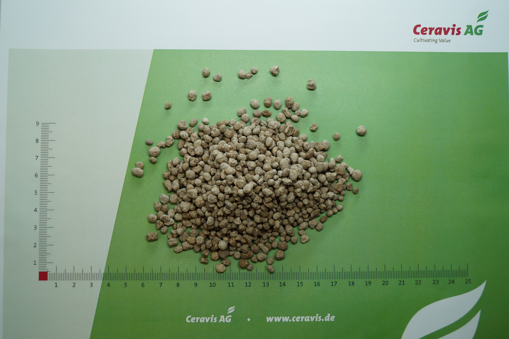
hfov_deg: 49.6
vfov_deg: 34.2
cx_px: 254
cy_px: 170
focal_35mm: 39
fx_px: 551
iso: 100
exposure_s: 1/80
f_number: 5.6
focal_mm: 26
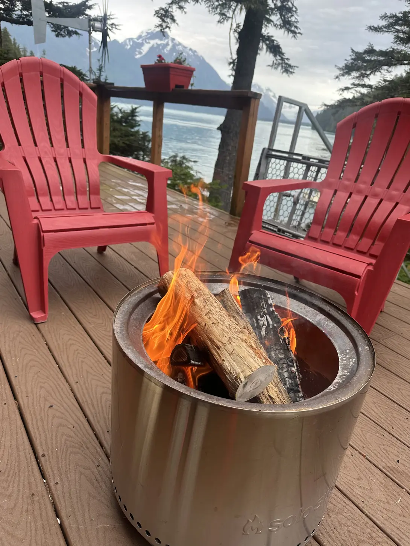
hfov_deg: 56.8
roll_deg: -8.0
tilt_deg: -21.9
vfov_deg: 71.6
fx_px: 379
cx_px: 205
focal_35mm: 24
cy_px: 273
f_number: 1.78
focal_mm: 6.86
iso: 100
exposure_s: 1/121
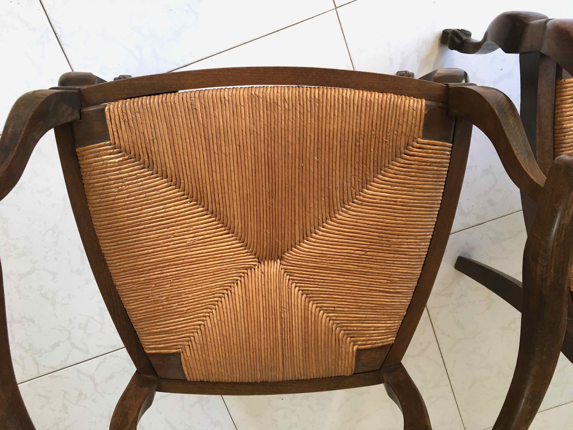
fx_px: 480
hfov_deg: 61.7
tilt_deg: -75.5
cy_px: 215
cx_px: 286
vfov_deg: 48.2
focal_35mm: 29
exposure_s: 1/33
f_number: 2.2
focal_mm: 4.15
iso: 125
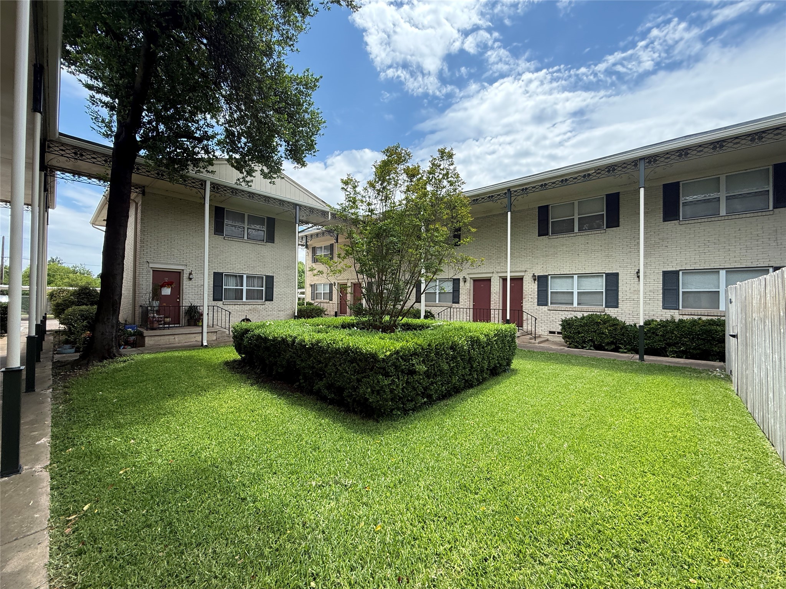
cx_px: 393
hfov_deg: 102.1
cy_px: 294
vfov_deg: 85.7
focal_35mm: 14
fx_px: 318
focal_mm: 2.22
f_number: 2.2
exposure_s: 1/717
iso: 64
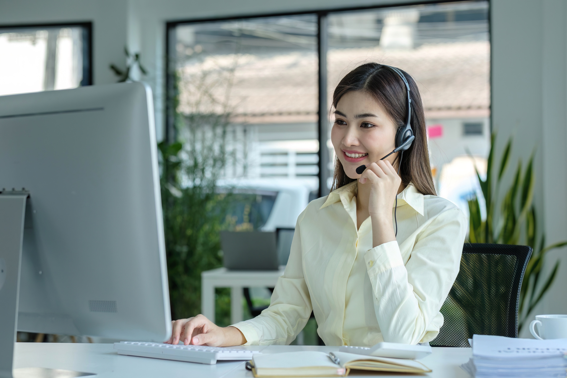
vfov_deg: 18.2
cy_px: 189
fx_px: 1181
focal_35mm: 75
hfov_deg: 27.0
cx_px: 284
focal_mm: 50
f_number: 2.8
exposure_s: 1/300
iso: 400
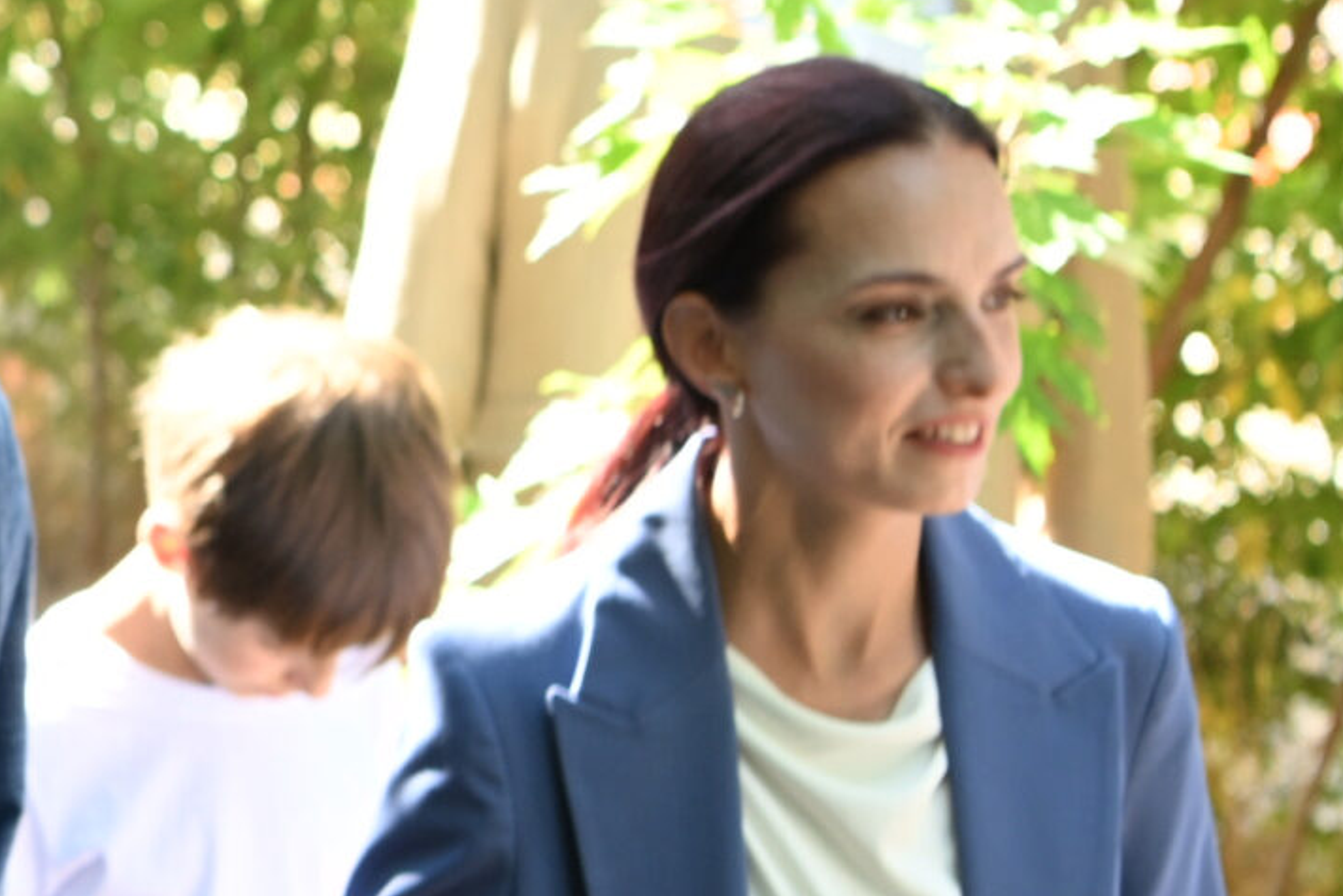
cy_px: 818
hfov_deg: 12.9
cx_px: -683
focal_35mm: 151
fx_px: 5634
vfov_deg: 9.1
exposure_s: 1/250
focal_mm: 42
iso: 640
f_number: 4
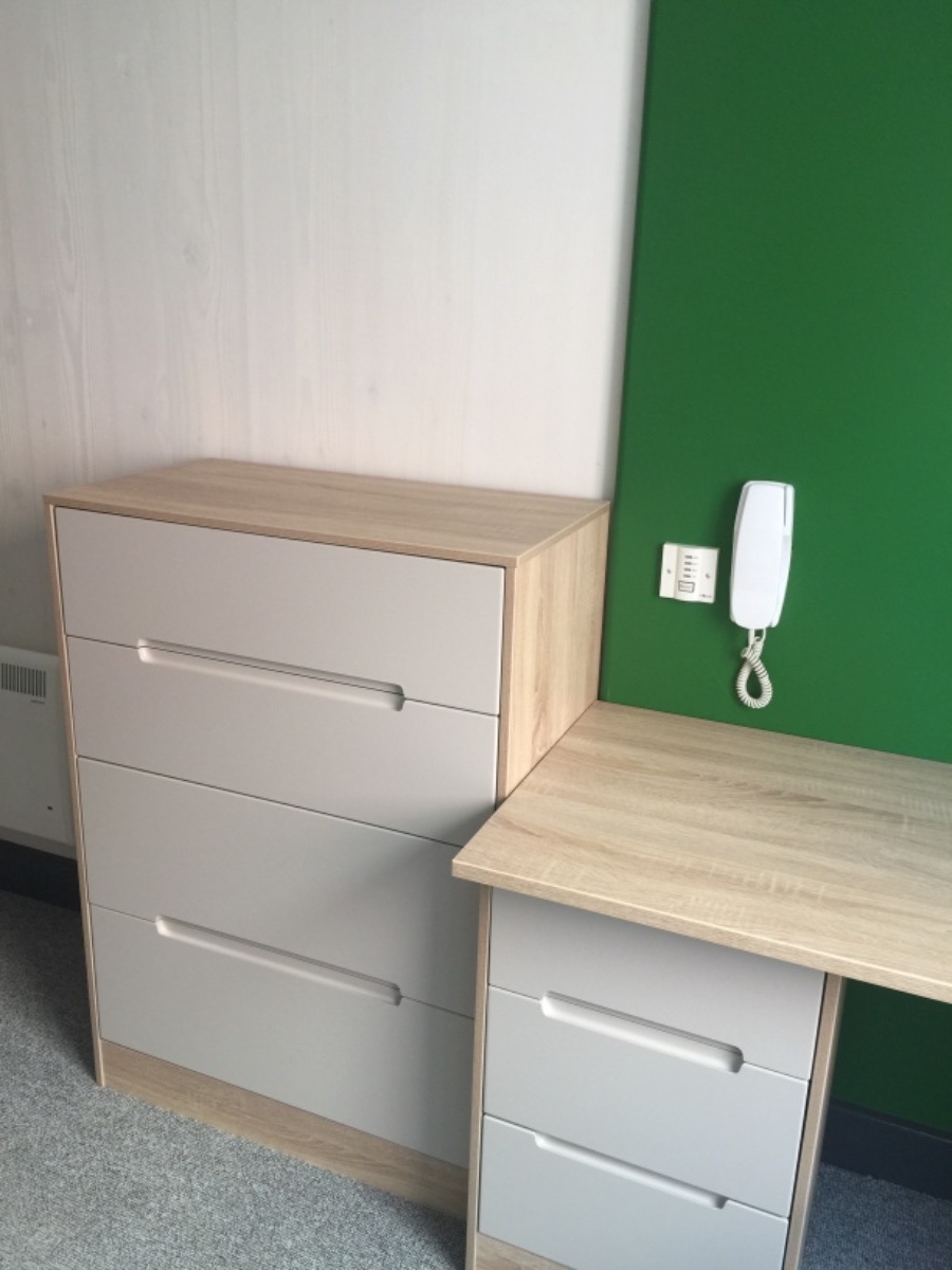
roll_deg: -2.0
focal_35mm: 29
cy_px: 635
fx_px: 1063
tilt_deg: -18.1
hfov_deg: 48.2
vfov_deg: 61.7
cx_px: 476
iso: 50
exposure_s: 1/17
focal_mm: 4.15
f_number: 2.2
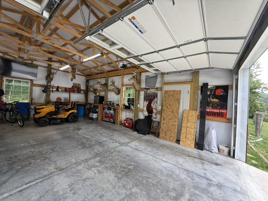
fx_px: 108
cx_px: 134
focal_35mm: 14
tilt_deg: +1.3
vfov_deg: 85.7
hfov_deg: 102.1
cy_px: 100
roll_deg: -3.0
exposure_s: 1/99
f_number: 2.2
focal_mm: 2.22
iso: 100
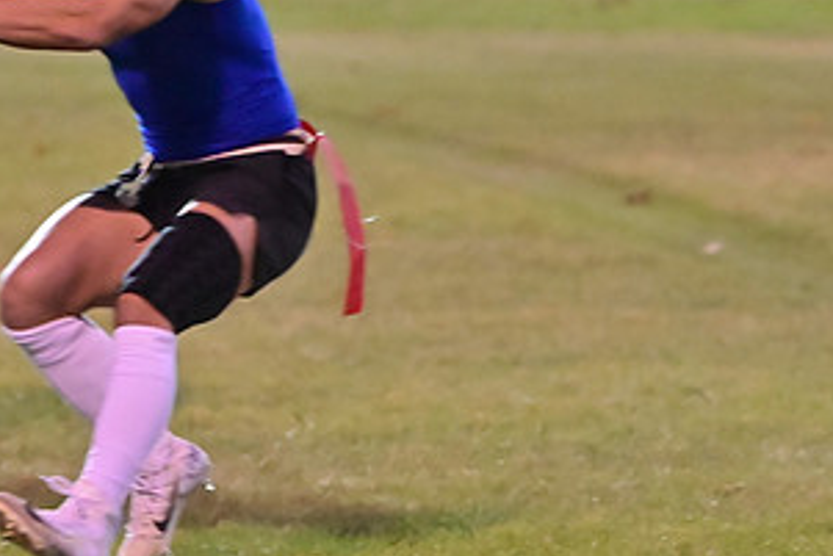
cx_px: 509
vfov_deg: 2.6
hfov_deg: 4.0
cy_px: 391
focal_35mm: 520
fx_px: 12037
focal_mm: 180
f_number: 4
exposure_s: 1/500
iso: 6400
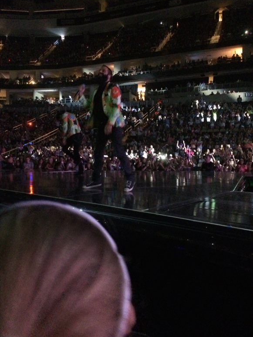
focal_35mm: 31
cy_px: 168
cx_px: 124
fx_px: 302
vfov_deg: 58.3
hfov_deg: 45.5
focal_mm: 4.12
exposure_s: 1/15
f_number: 2.2
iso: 1000
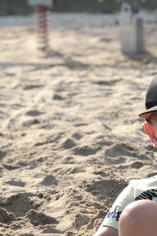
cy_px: 245
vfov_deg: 10.2
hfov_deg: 6.8
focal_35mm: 199
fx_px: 1301
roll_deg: +1.2
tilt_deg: -14.0
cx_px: 198
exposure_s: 1/286
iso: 20
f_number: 2.8
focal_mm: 6.6
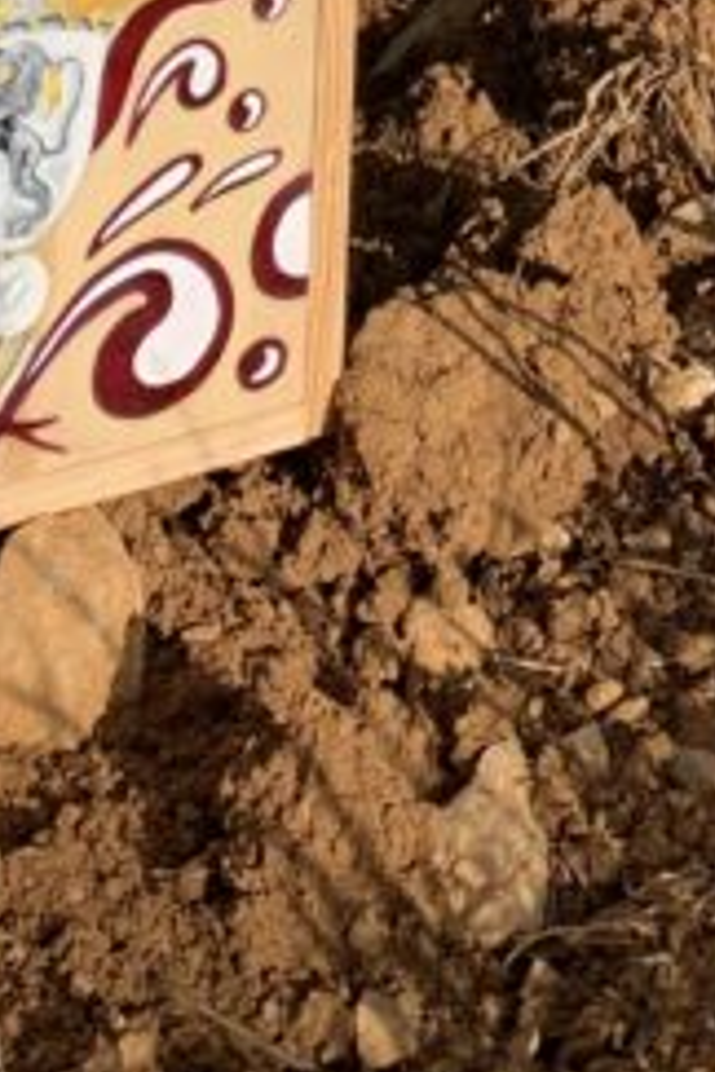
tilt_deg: -13.1
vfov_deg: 15.2
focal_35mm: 114
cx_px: 653
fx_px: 3396
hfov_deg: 11.9
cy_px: -940
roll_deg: -2.9
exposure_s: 1/2160
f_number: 1.8
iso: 25
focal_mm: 4.25
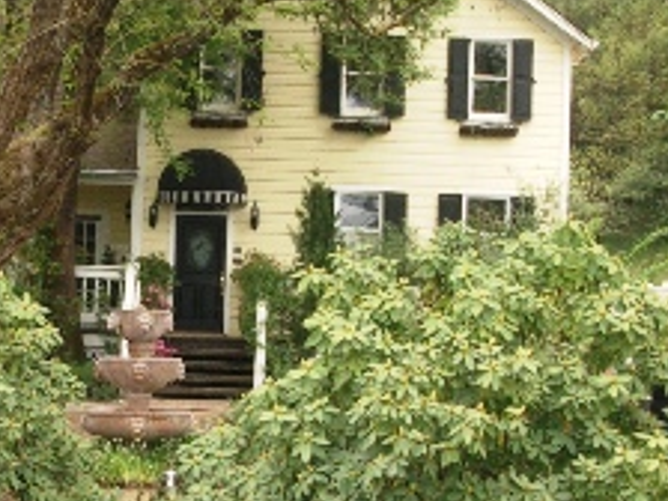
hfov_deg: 15.7
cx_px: 86
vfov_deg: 11.9
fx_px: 2393
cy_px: 191
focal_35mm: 124
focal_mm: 10.2
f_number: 3.5
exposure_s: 1/400
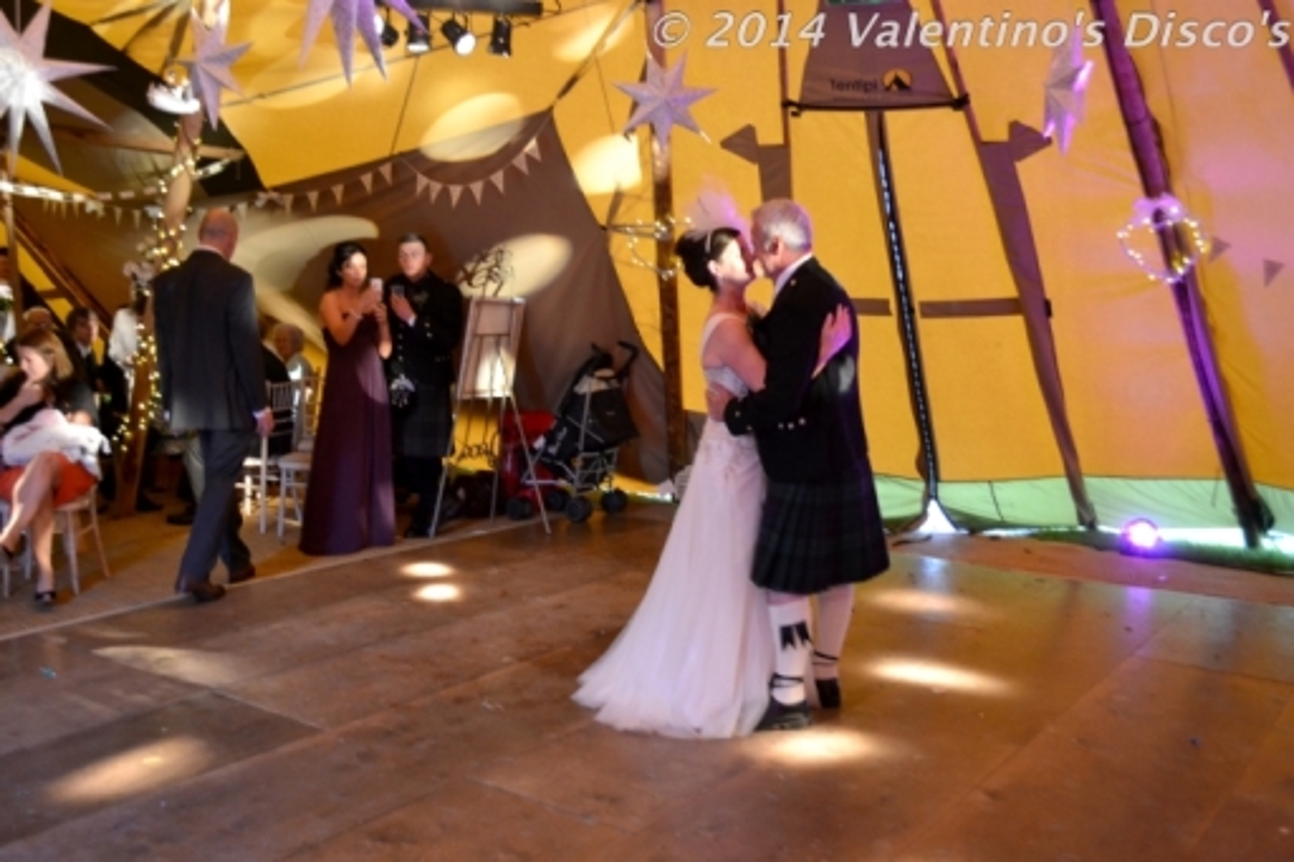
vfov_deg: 39.9
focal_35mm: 33
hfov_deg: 57.2
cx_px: 647
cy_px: 431
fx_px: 1186
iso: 1600
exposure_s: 1/15
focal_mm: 22
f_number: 4
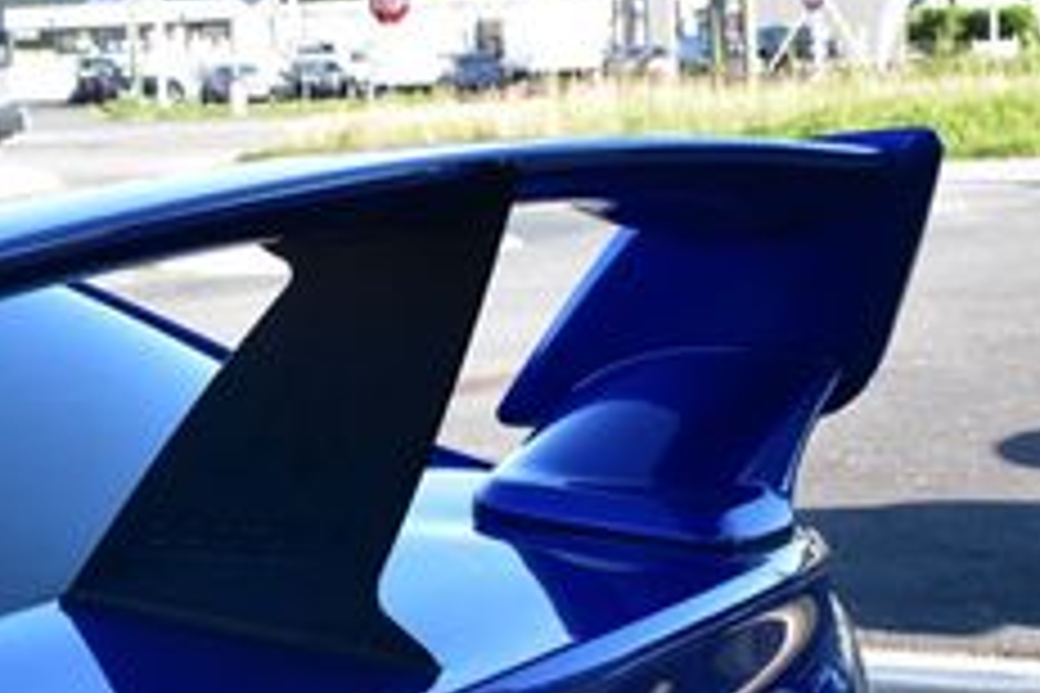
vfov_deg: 14.3
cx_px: 284
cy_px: 531
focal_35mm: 95
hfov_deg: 21.2
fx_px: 2755
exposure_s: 1/160
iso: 400
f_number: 9
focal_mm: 23
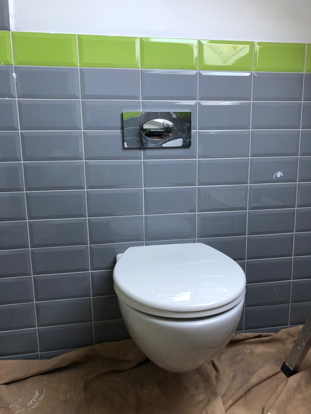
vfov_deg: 63.4
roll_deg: +1.6
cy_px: 207
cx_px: 156
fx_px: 335
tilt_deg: -9.1
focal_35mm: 28
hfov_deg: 49.7
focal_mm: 3.99
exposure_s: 1/24
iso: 40
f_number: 1.8
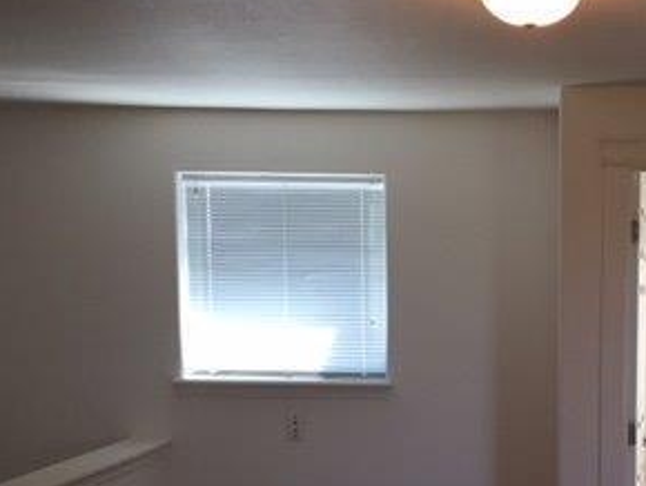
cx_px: 546
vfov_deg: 22.4
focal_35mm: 64
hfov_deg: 29.3
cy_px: 437
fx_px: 1195
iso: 40
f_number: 2.2
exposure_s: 1/30
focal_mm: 4.15
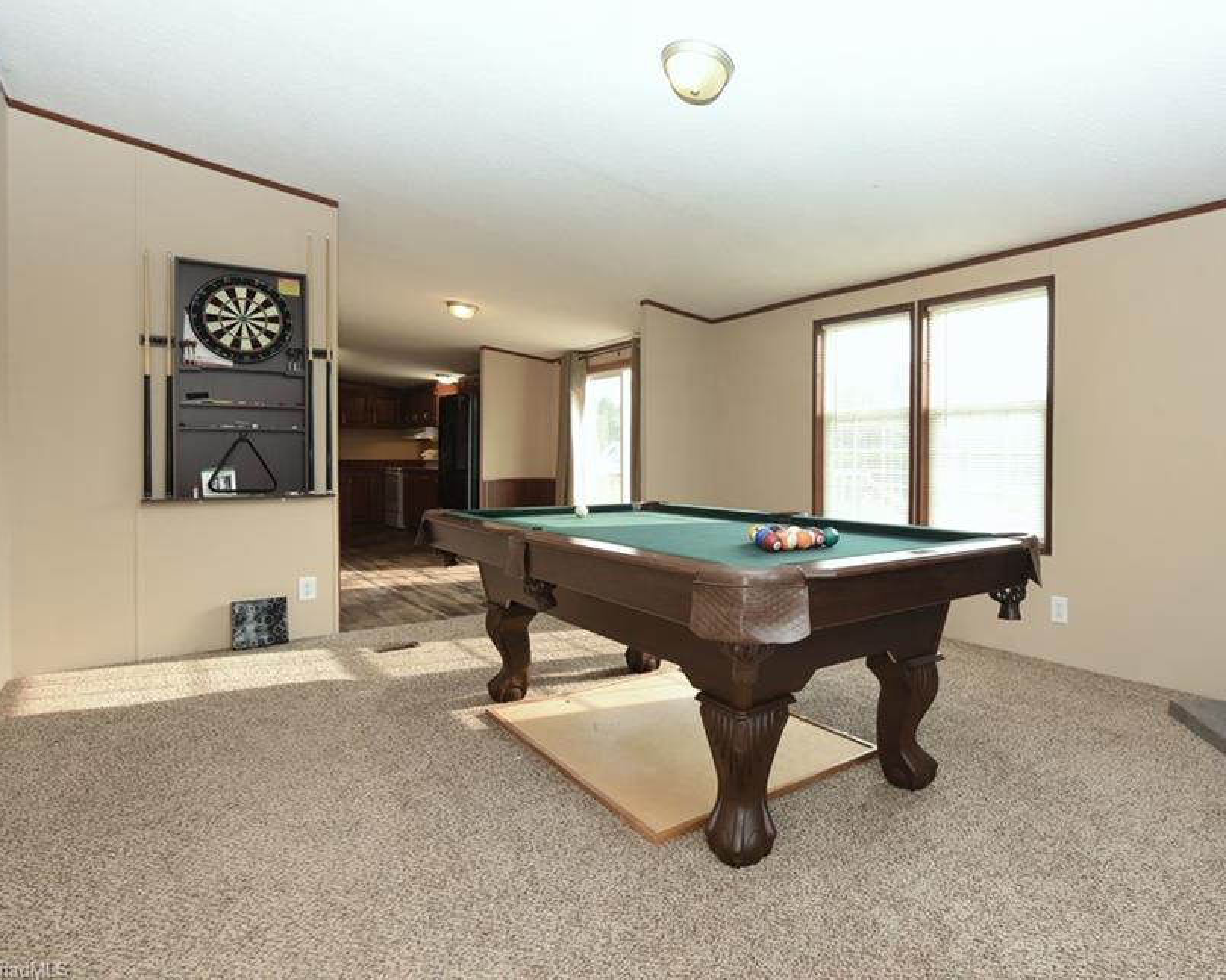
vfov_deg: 70.8
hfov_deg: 82.2
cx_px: 741
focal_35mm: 19
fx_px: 689
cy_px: 467
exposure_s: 1/125
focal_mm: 16
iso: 1250
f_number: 10
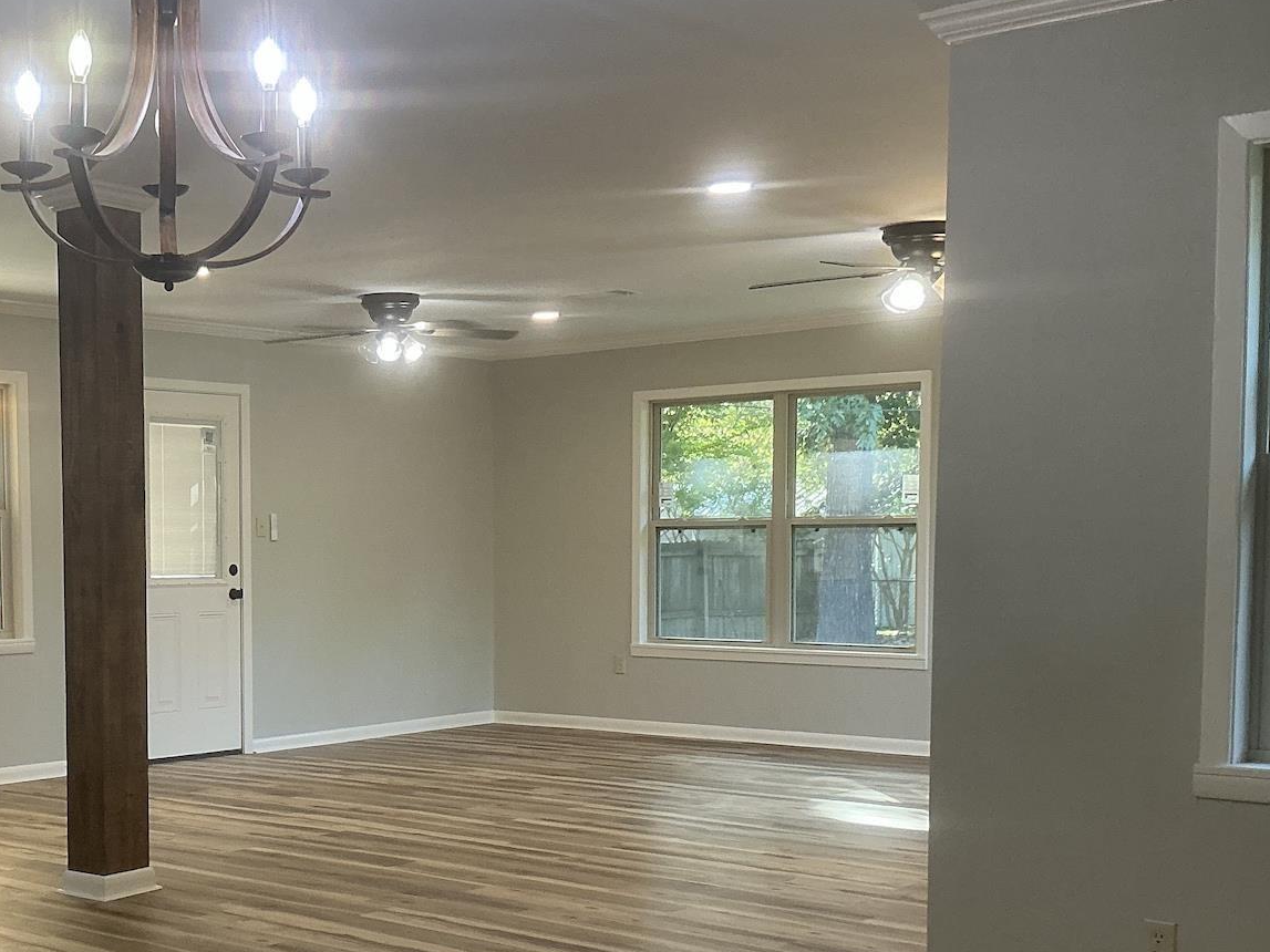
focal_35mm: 50
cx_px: 314
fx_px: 1834
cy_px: 677
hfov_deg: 37.2
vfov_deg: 28.8
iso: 50
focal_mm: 3
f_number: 1.8
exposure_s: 1/60
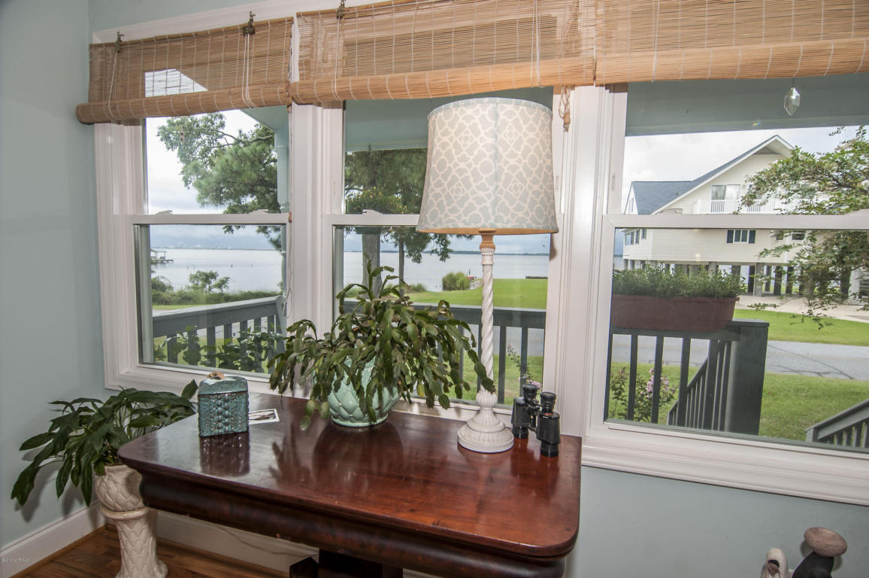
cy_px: 289
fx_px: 434
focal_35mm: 18
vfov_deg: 67.3
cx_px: 434
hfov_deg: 90.1
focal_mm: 12
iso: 250
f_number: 5.6
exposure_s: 1/60
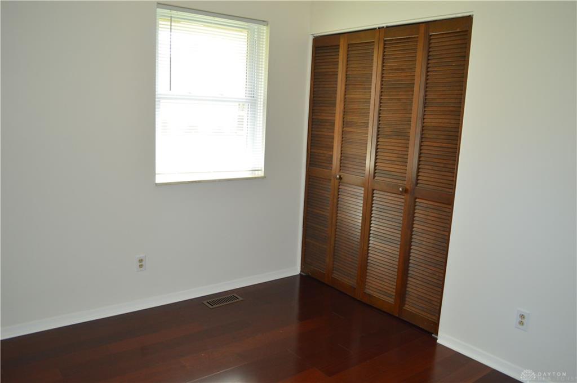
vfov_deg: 47.8
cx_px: 288
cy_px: 192
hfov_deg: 67.4
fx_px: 432
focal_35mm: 27
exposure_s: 1/60
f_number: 3.5
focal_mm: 18
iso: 640
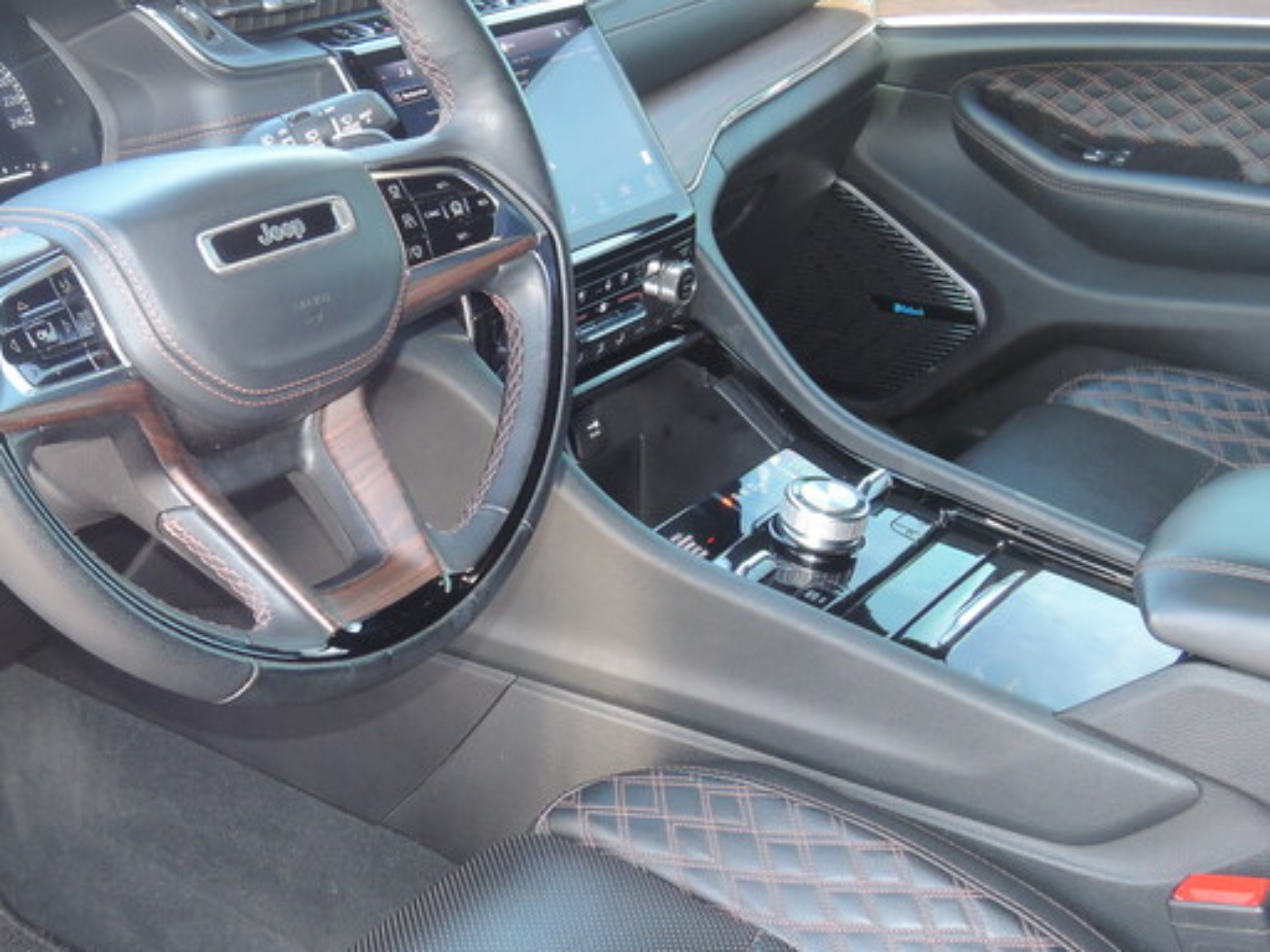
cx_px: 437
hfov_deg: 39.2
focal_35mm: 48
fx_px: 1761
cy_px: 469
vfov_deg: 30.3
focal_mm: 5.1
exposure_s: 1/60
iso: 250
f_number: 2.8
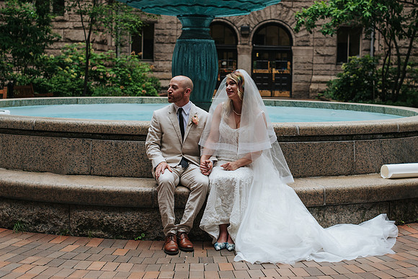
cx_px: 243
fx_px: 743
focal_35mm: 64
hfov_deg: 31.4
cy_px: 138
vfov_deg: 21.3
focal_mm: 50
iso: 360
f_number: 4
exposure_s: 1/400
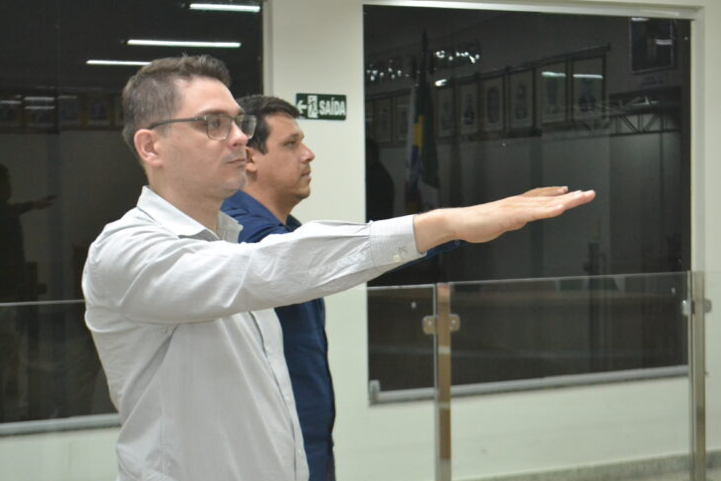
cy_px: 235
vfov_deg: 23.0
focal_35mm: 59
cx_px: 355
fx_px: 1181
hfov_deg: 33.9
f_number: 5
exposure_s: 1/60
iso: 3200
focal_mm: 38
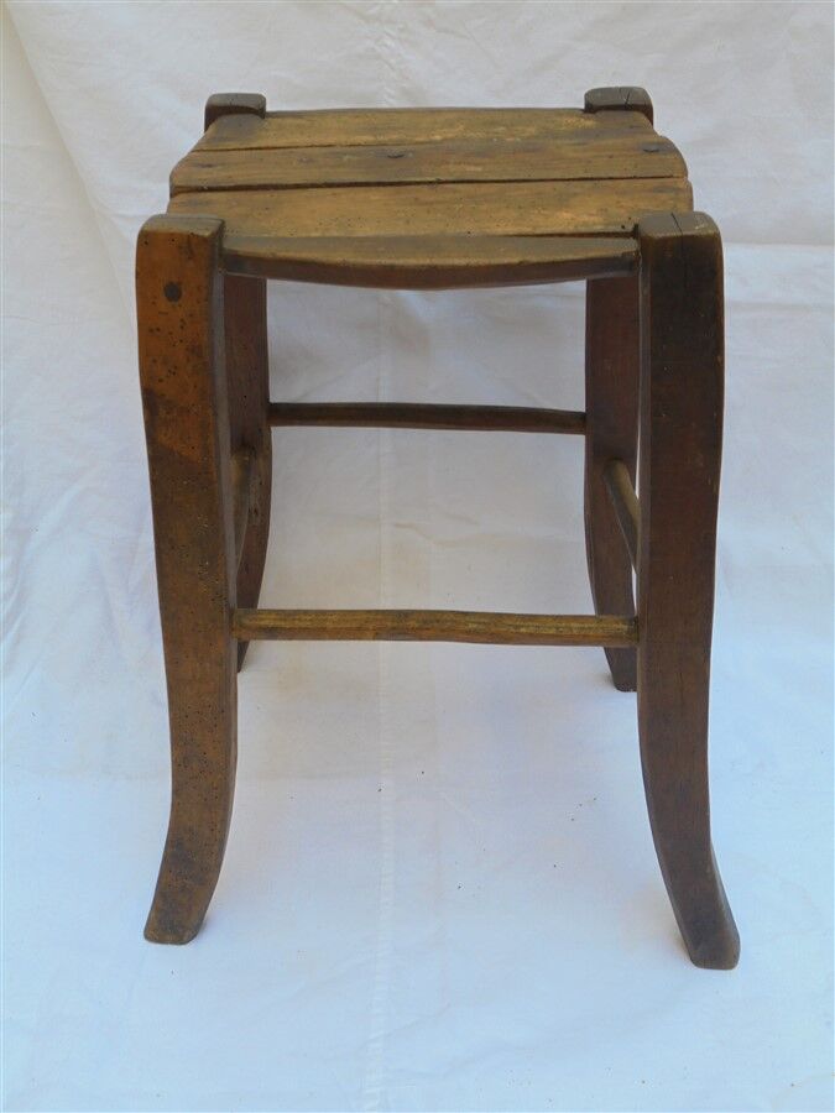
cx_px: 418
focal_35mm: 43
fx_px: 1383
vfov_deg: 43.9
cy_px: 556
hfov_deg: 33.6
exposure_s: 1/30
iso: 100
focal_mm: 7.8
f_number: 4.5
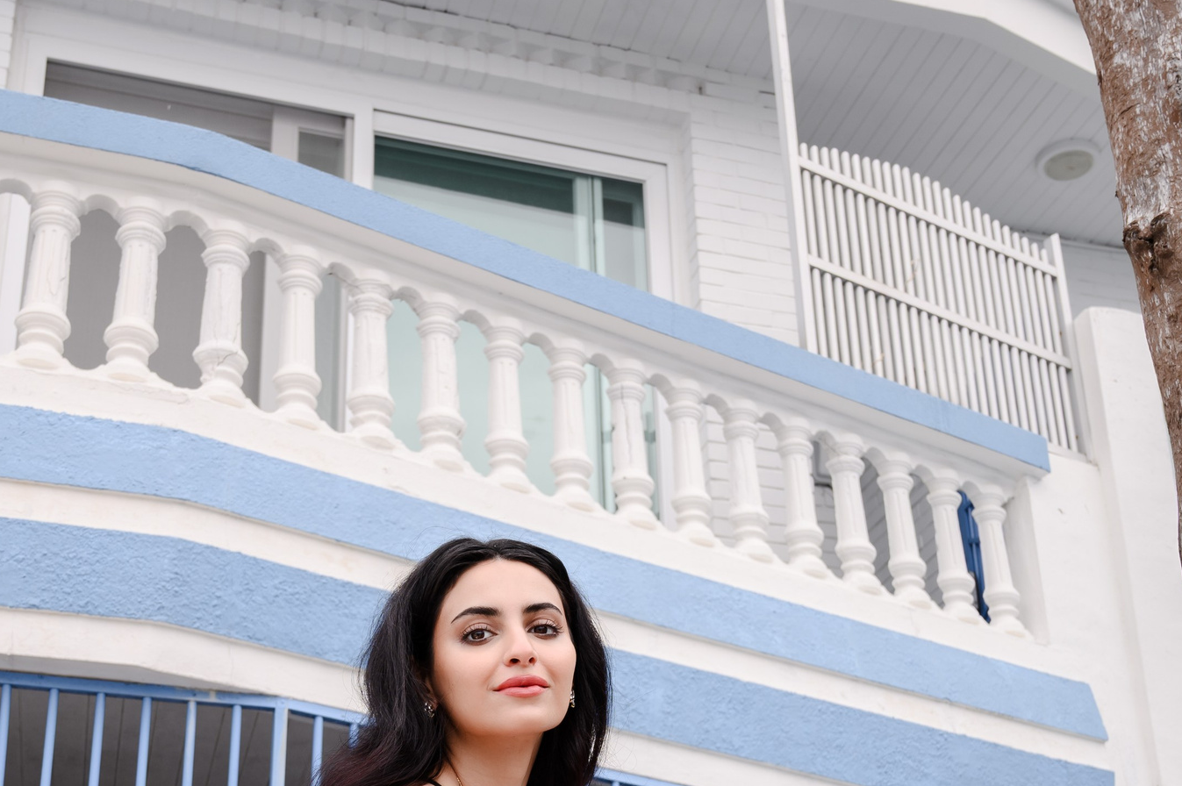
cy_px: 665
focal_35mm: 57
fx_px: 1870
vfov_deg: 23.3
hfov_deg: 35.0
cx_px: 511
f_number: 5
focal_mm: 30
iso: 100
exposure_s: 1/400
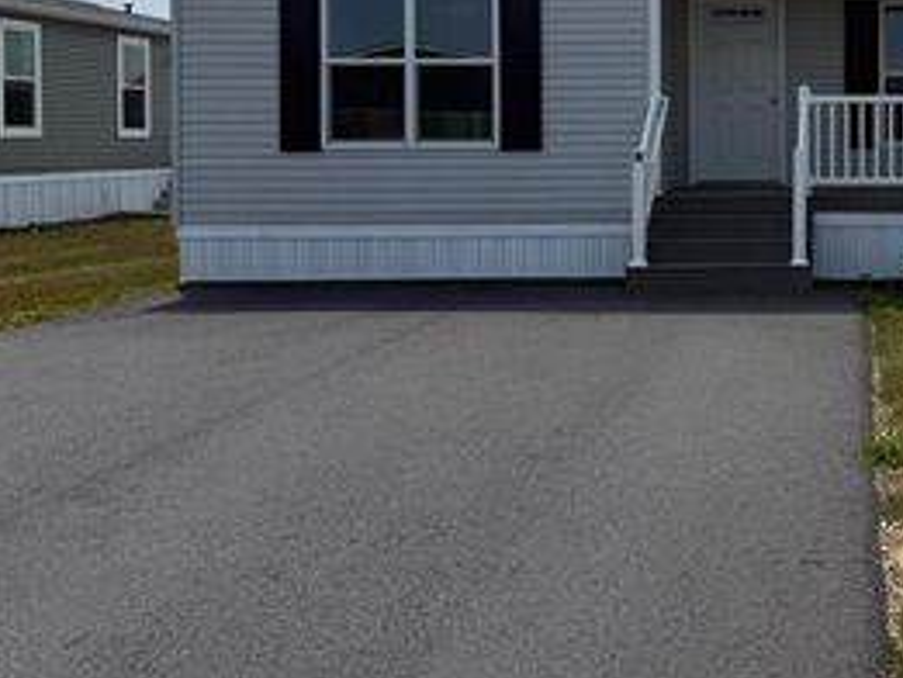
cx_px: 851
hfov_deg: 37.8
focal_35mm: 46
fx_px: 1201
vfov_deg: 30.8
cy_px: 140
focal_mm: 6.76
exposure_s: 1/9091
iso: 80
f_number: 1.78
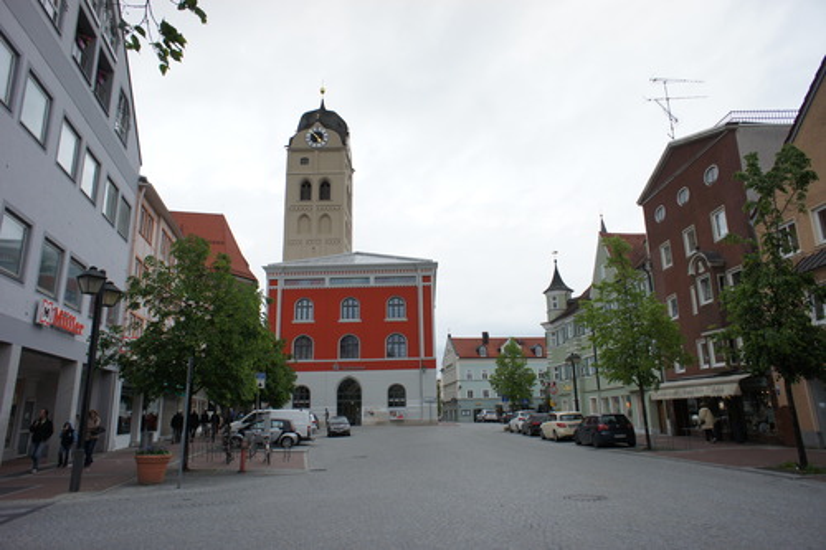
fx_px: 550
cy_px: 275
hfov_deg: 73.8
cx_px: 413
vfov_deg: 53.1
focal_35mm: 24
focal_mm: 16
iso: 200
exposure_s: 1/160
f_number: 6.3
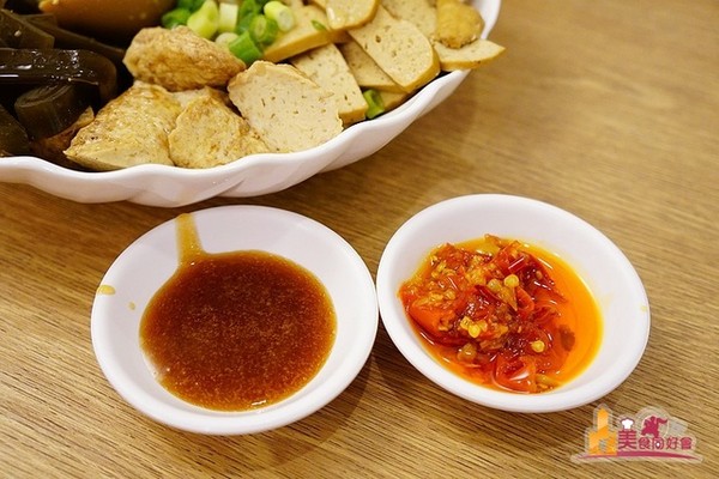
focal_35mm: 38
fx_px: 749
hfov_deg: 51.3
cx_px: 360
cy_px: 240
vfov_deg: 35.5
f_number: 4
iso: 3200
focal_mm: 25
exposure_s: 1/60
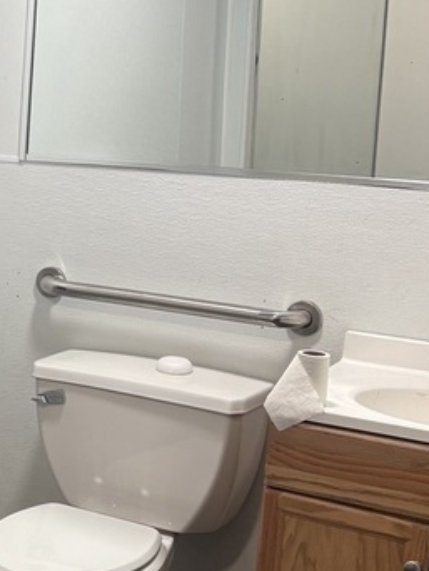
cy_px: 275
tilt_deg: -10.1
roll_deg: -1.3
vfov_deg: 23.8
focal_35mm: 82
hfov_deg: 16.4
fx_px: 1353
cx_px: -222
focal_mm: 5.96
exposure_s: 1/60
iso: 80
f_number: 1.6
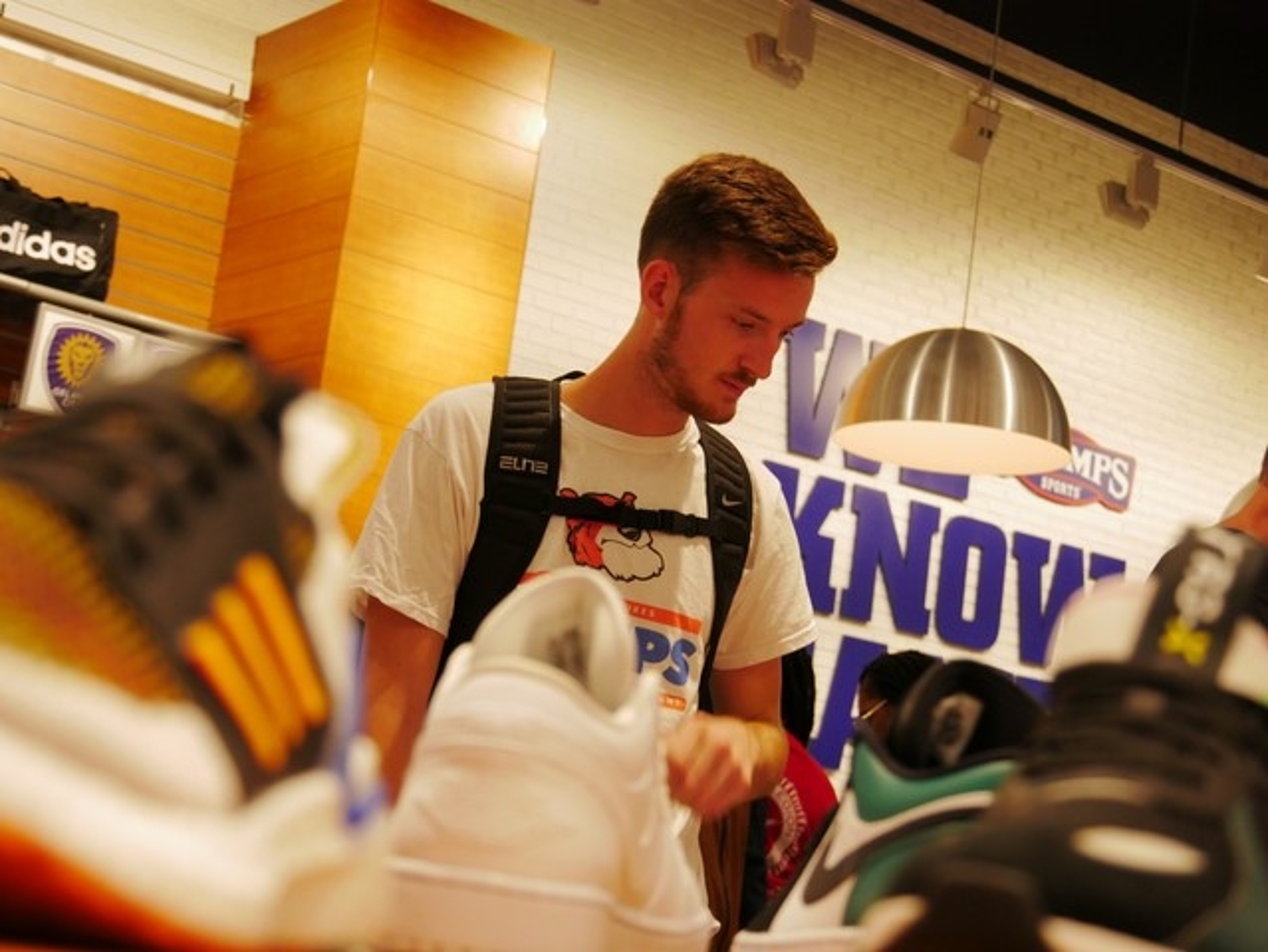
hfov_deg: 30.2
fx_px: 2346
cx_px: 634
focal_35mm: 64
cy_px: 476
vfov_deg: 23.0
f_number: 4.5
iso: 1600
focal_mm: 32
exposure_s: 1/200
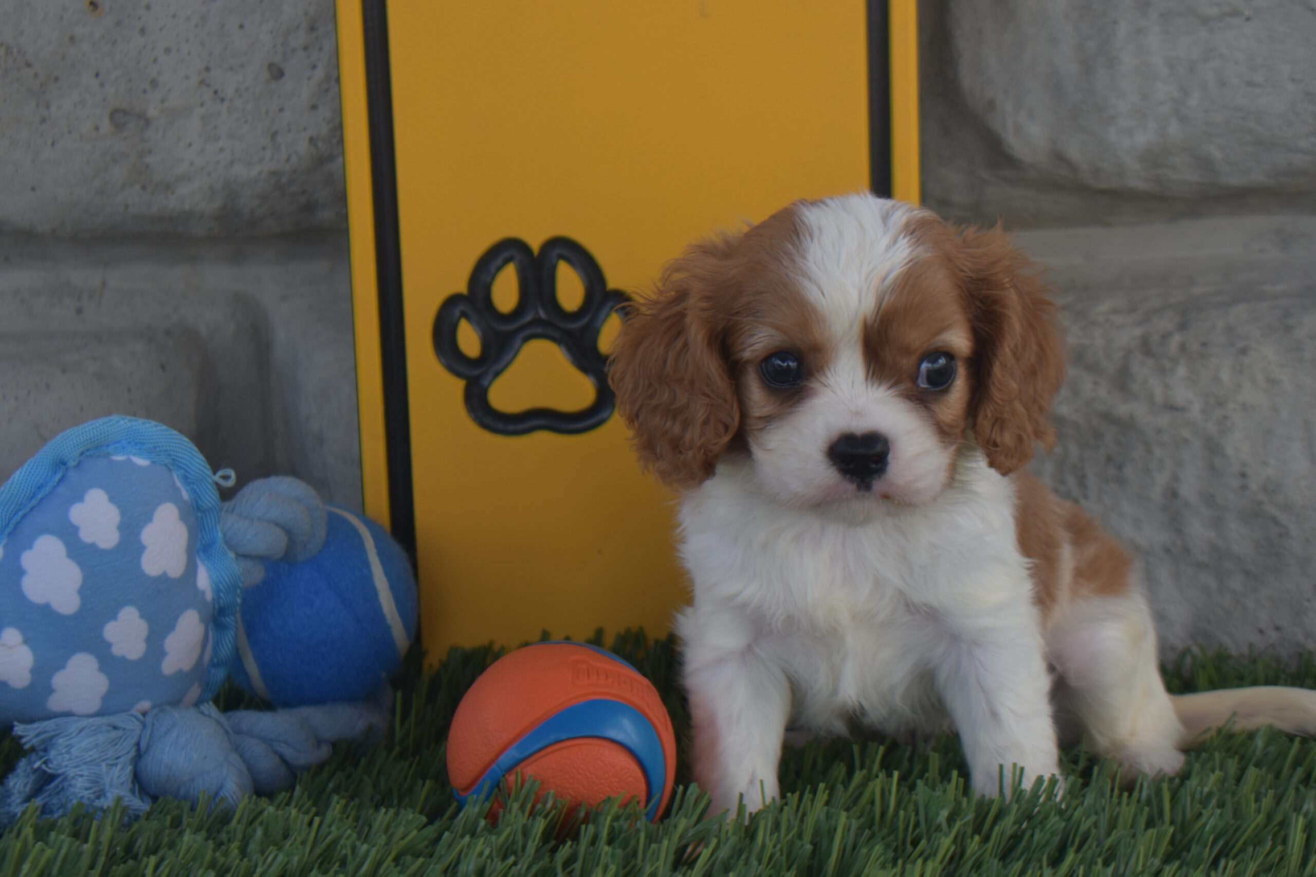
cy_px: 438
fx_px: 3016
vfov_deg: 16.6
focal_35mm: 82
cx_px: 658
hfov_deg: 24.6
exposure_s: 1/200
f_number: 5.6
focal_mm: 55
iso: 200
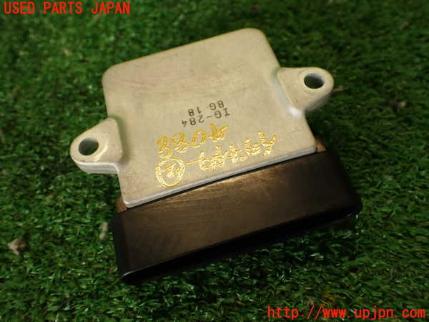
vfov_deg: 44.2
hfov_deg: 56.8
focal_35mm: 32
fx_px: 397
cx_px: 214
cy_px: 161
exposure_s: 1/60
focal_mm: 5.79
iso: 125
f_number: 2.4
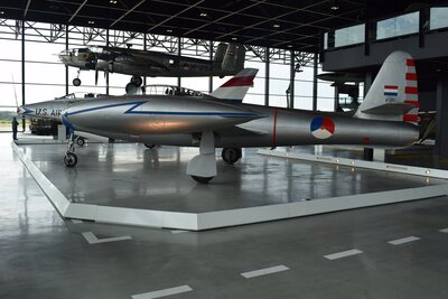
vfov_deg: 40.0
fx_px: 411
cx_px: 224
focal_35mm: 33
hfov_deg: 57.2
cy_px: 150
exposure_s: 1/200
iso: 400
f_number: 10
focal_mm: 22
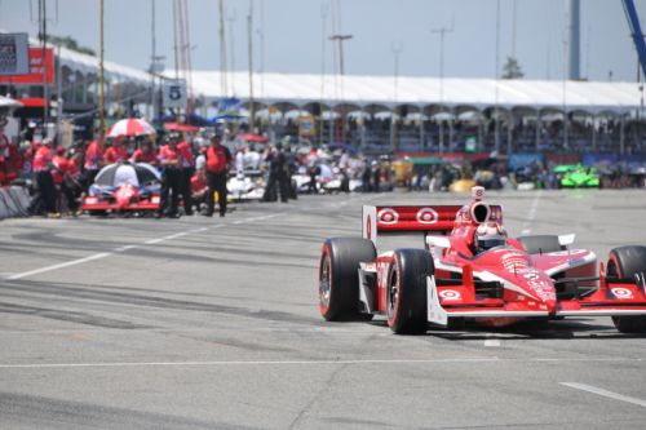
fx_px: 5381
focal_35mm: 300
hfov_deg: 6.9
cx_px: 323
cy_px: 215
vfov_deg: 4.6
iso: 400
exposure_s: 1/2000
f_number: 6.3
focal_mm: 200
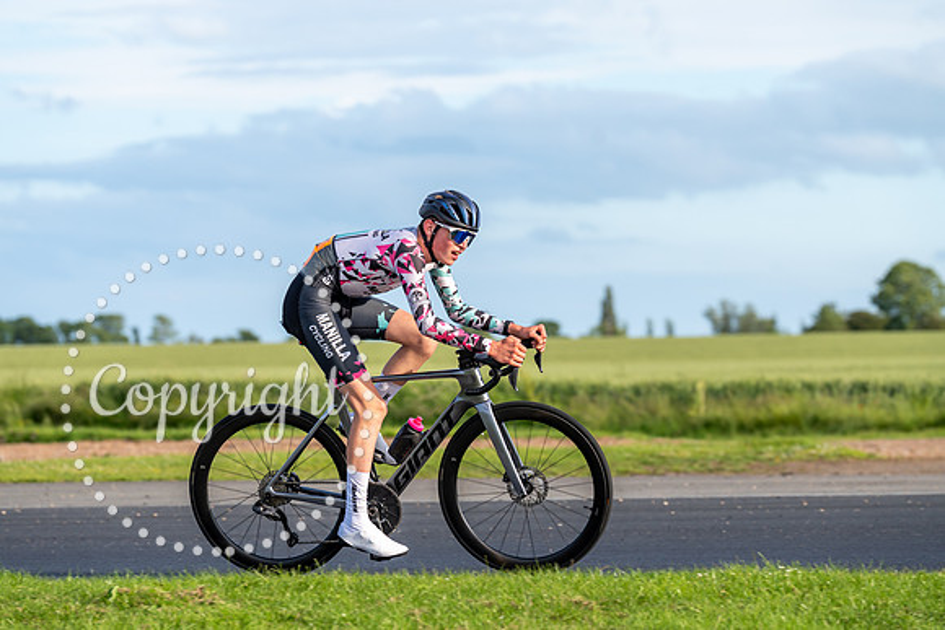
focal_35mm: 163
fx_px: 4281
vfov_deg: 8.4
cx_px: 472
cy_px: 315
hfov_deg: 12.6
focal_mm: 159
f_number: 5
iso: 200
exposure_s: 1/800
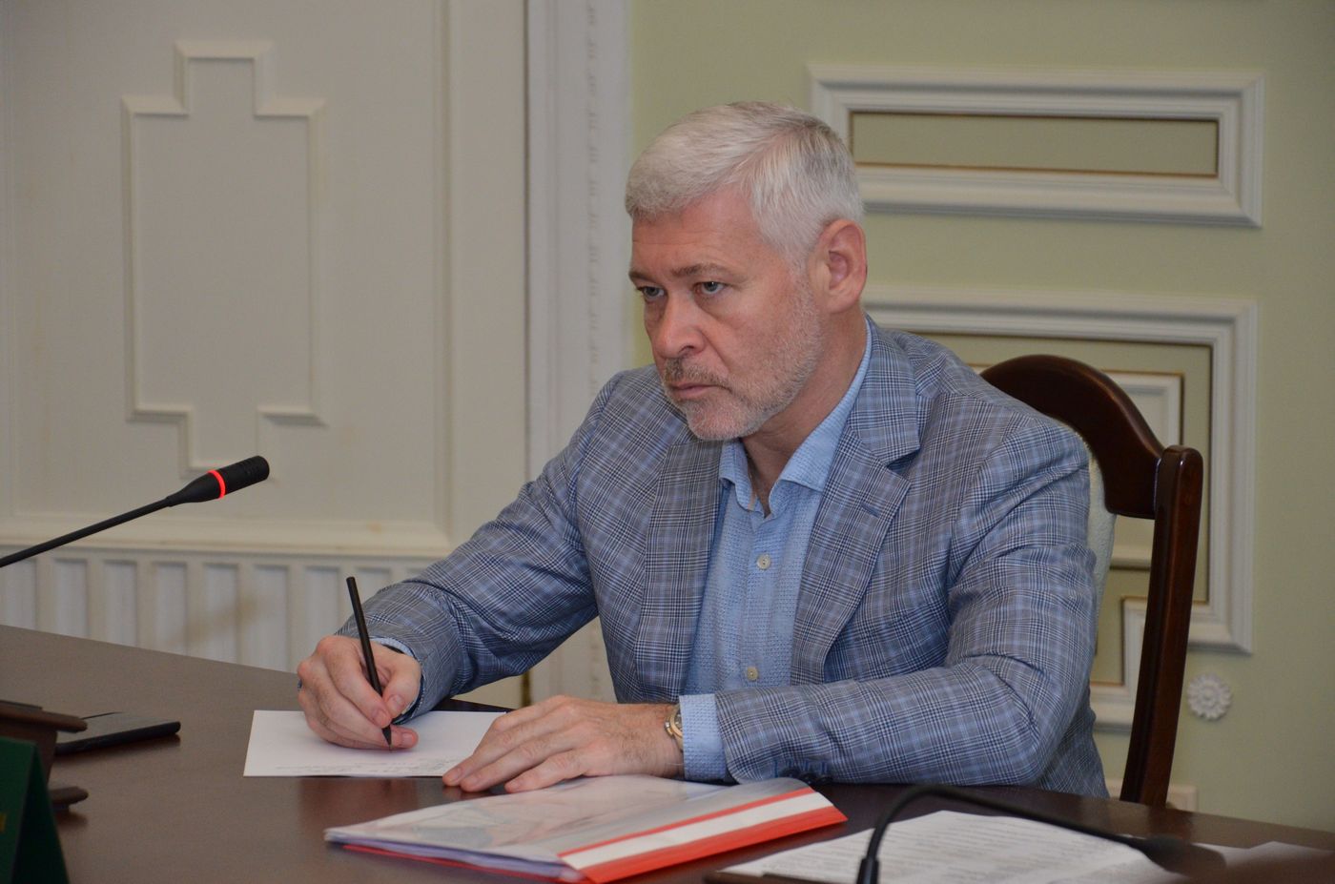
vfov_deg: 10.7
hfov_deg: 16.1
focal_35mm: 128
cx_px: 668
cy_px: 442
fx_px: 4718
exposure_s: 1/250
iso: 1000
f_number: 5.6
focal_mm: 85
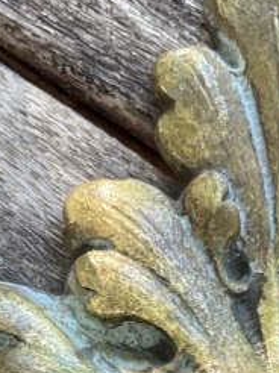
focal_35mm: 127
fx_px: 1367
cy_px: 755
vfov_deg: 13.3
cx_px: 328
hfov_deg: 11.4
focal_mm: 4.2
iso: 40
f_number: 1.6
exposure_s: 1/121
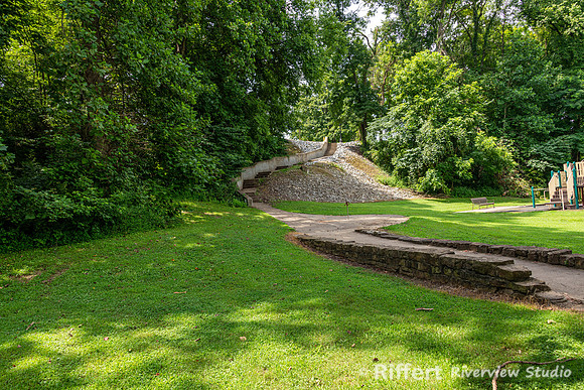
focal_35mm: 28
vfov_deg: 46.4
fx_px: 454
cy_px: 195
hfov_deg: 65.5
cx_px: 292
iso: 200
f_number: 8
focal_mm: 28
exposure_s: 1/160
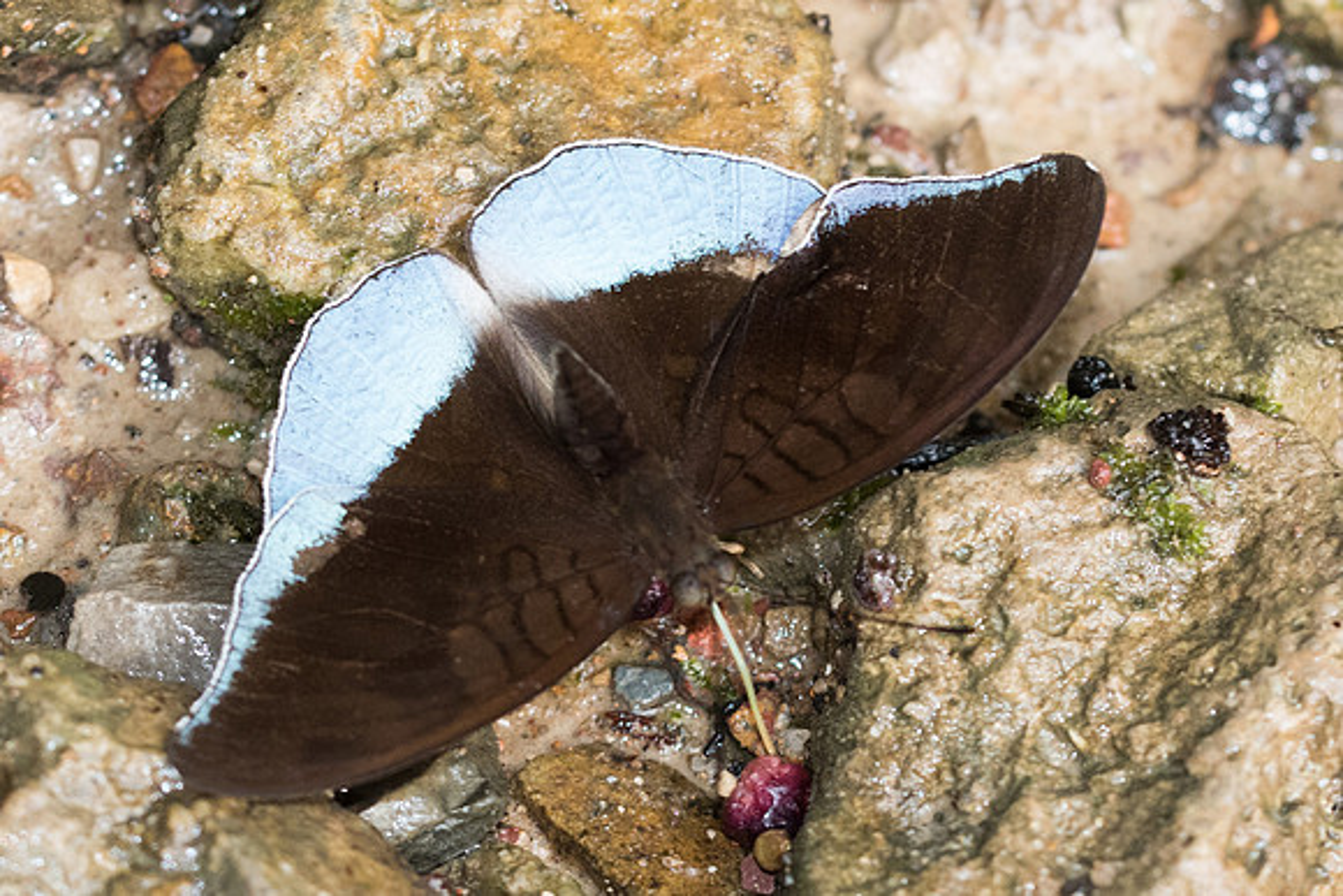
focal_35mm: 600
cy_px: 368
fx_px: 22371
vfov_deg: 2.3
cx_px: 672
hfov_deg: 3.4
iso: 800
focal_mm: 150
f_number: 4
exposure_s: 1/250
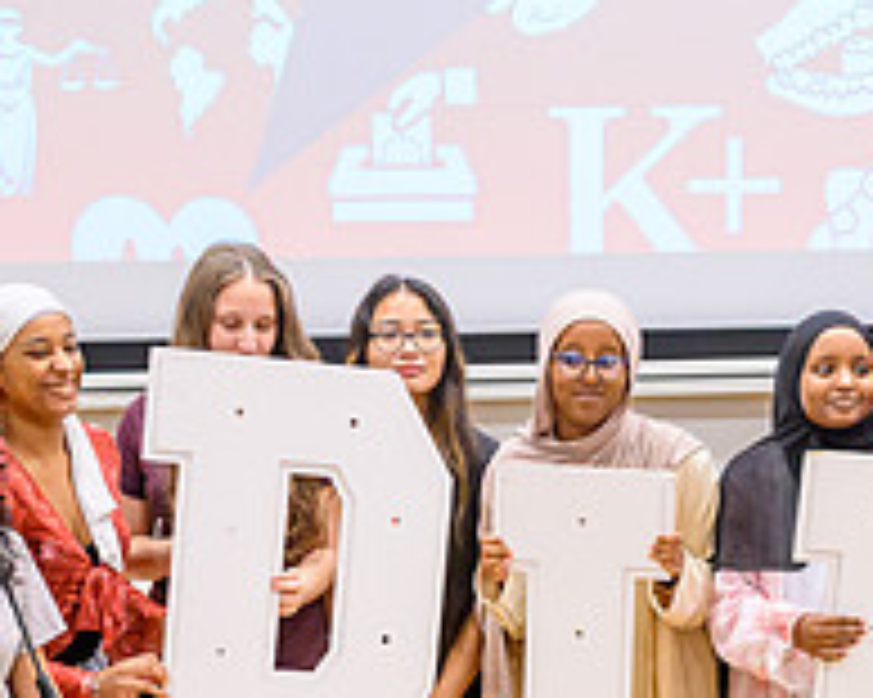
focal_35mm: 99
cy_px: 678
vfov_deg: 15.3
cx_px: 576
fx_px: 2557
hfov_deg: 19.3
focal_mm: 35
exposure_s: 1/500
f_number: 2.8
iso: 4000
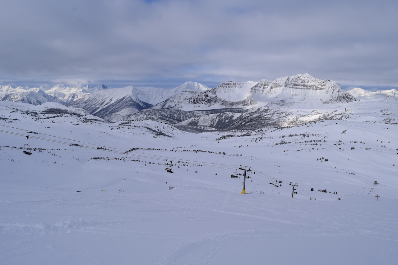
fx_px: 298
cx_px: 199
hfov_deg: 67.4
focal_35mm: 27
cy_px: 132
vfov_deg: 47.9
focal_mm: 18
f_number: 11
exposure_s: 1/500
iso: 200
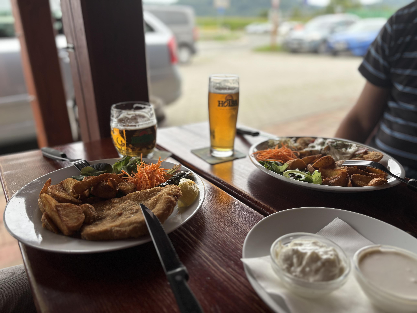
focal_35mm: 26
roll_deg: +0.0
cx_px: 208
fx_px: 313
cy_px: 156
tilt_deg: -23.0
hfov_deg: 67.3
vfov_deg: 53.1
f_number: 1.6
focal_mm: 5.96
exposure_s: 1/376
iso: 50
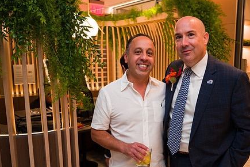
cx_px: 159
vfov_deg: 34.9
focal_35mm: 38
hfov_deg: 50.1
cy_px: 104
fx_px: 264
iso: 800
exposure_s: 1/160
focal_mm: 28
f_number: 3.2
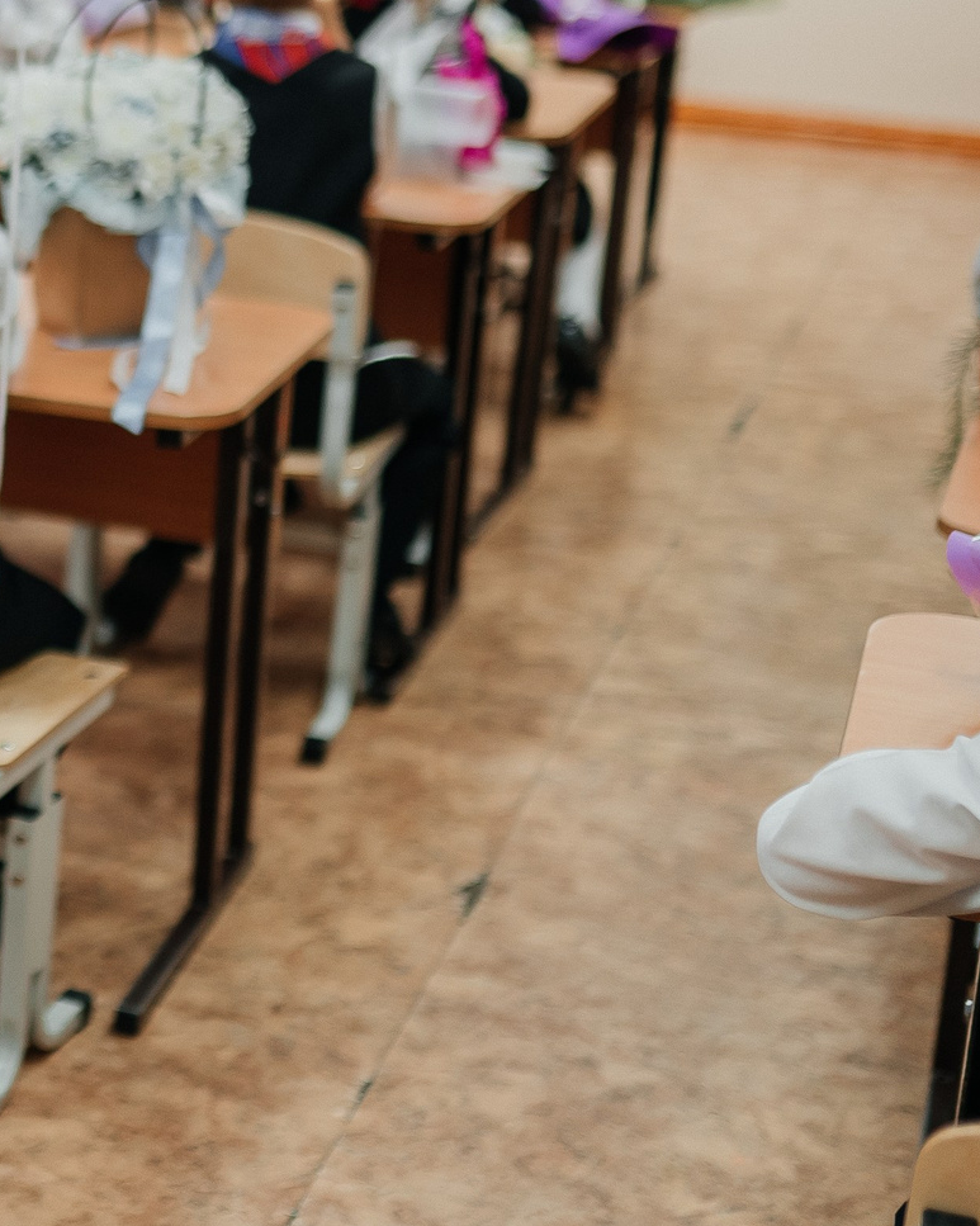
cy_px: 362
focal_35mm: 87
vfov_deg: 21.9
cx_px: -319
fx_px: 3156
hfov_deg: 16.6
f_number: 1.4
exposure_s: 1/320
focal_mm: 35
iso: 640
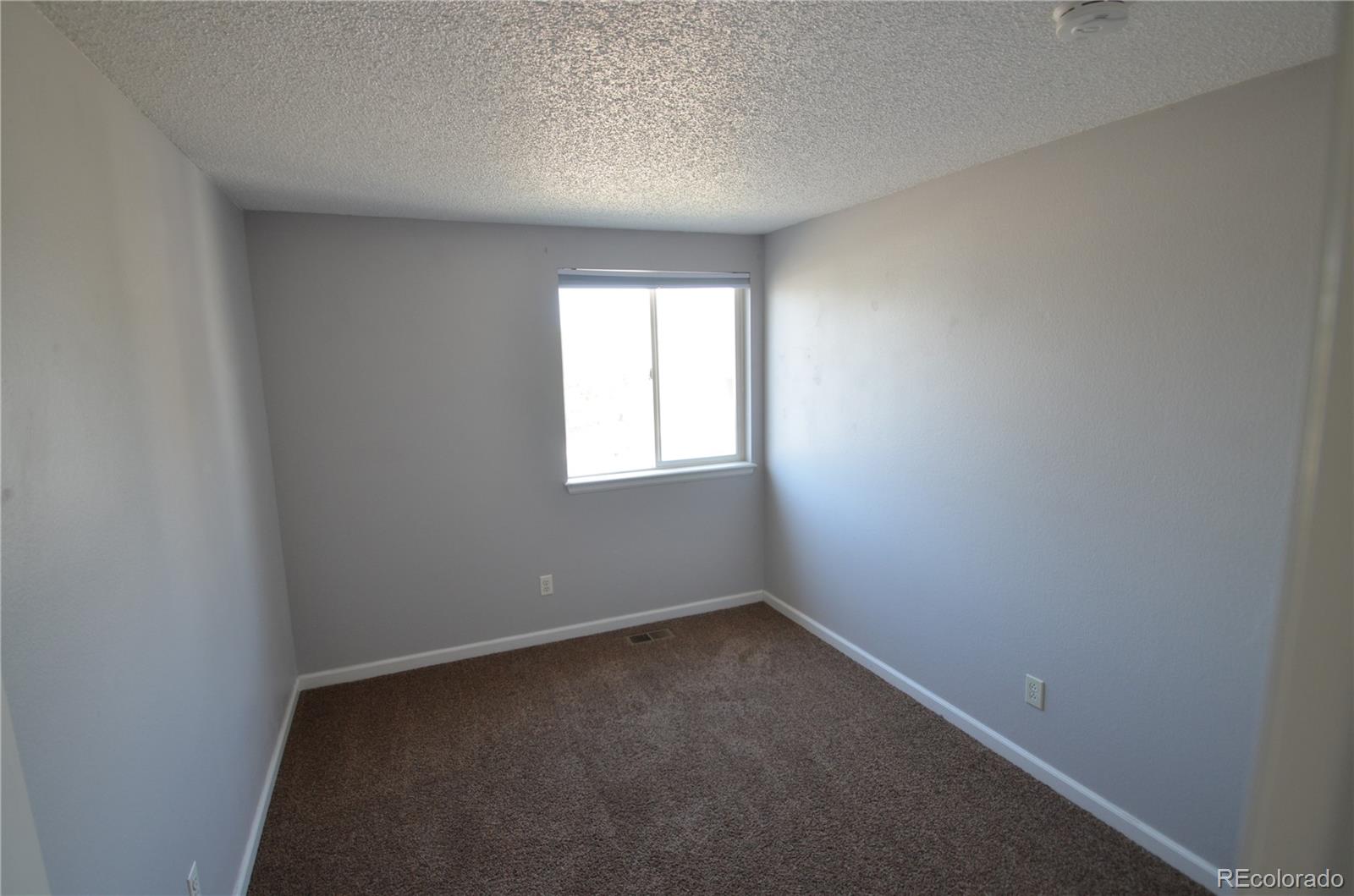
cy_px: 448
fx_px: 619
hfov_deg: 95.1
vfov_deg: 71.8
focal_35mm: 16
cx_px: 677
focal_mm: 11
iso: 400
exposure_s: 1/60
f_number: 4
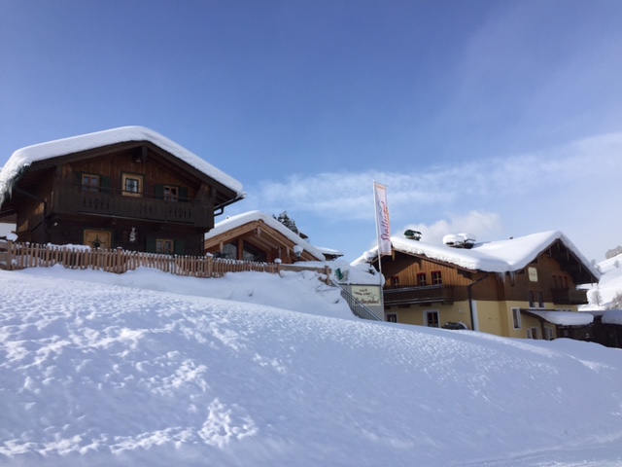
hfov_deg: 61.7
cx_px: 311
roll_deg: +2.5
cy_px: 234
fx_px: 521
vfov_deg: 48.2
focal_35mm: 29
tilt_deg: +9.9
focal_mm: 4.15
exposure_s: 1/2825
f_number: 2.2
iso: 32
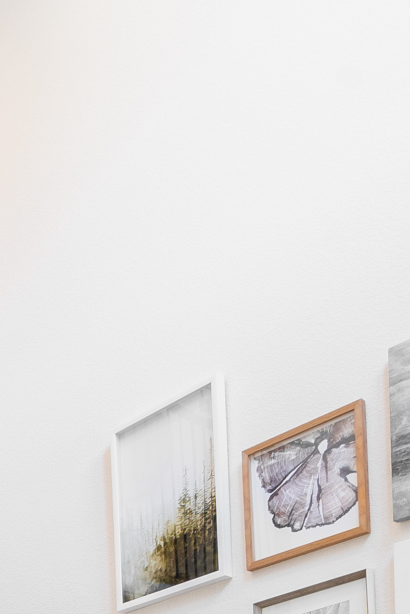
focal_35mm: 50
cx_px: -88
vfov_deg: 28.2
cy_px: 892
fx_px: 854
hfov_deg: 24.4
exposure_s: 1/13
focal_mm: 10
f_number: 10
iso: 200
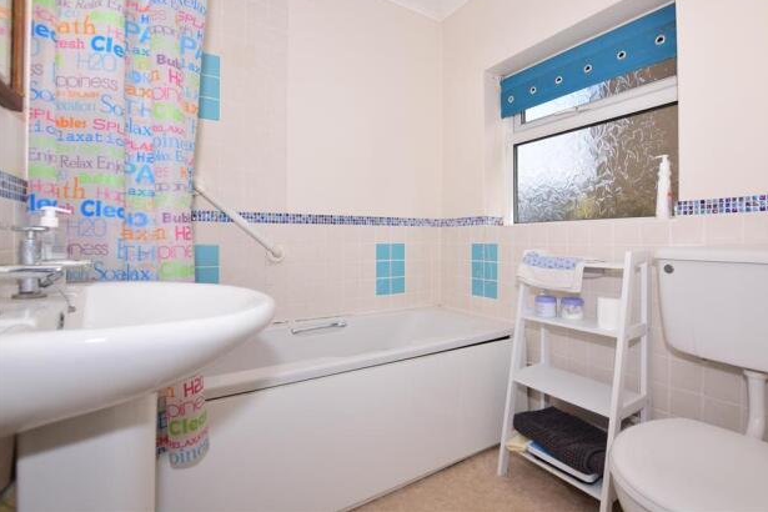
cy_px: 240
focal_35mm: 16
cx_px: 405
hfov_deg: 96.6
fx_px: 341
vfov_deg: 73.7
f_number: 10
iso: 400
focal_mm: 10
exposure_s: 1/200
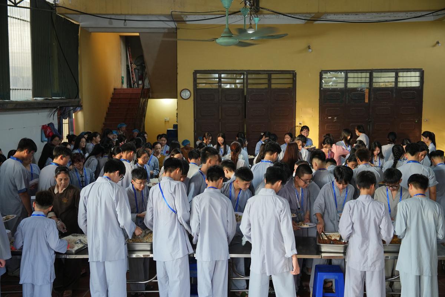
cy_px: 148
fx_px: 531
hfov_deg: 45.4
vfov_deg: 31.2
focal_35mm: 43
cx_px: 222
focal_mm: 43
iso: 1600
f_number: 3.5
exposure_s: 1/125
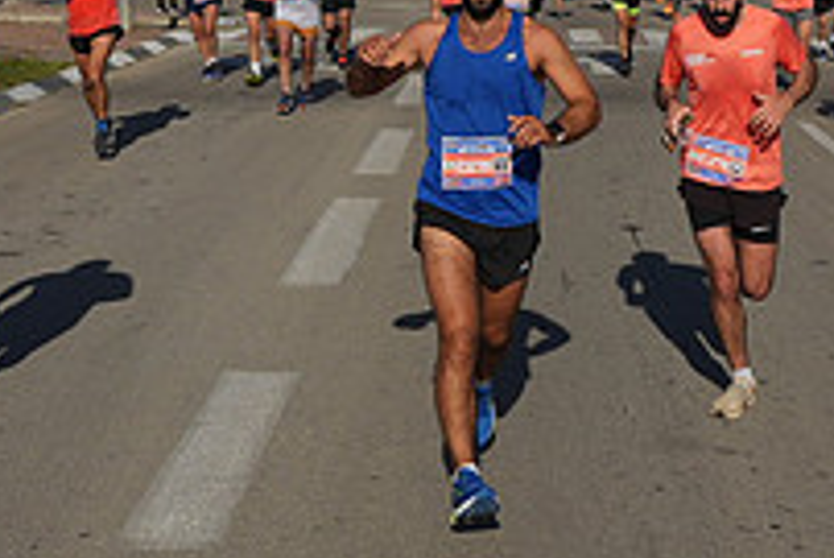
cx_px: 545
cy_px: -97
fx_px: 1994
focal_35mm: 86
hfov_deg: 23.5
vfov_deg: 15.4
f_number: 7.1
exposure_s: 1/1250
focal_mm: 20
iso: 160
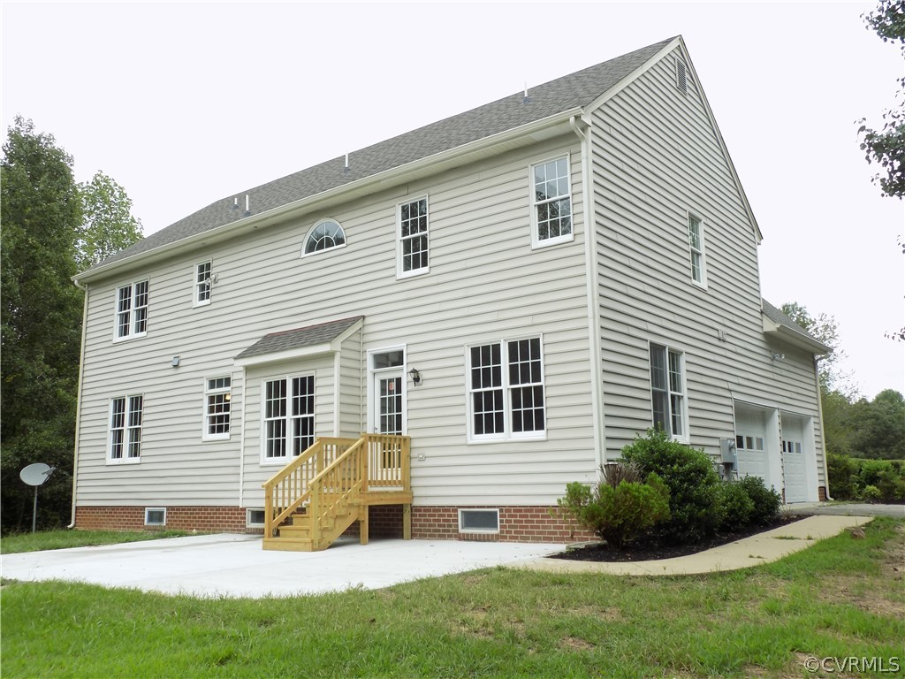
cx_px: 452
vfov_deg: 46.8
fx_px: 784
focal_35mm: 30
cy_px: 340
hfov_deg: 60.0
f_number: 3.3
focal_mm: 5.3
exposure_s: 1/250
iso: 80
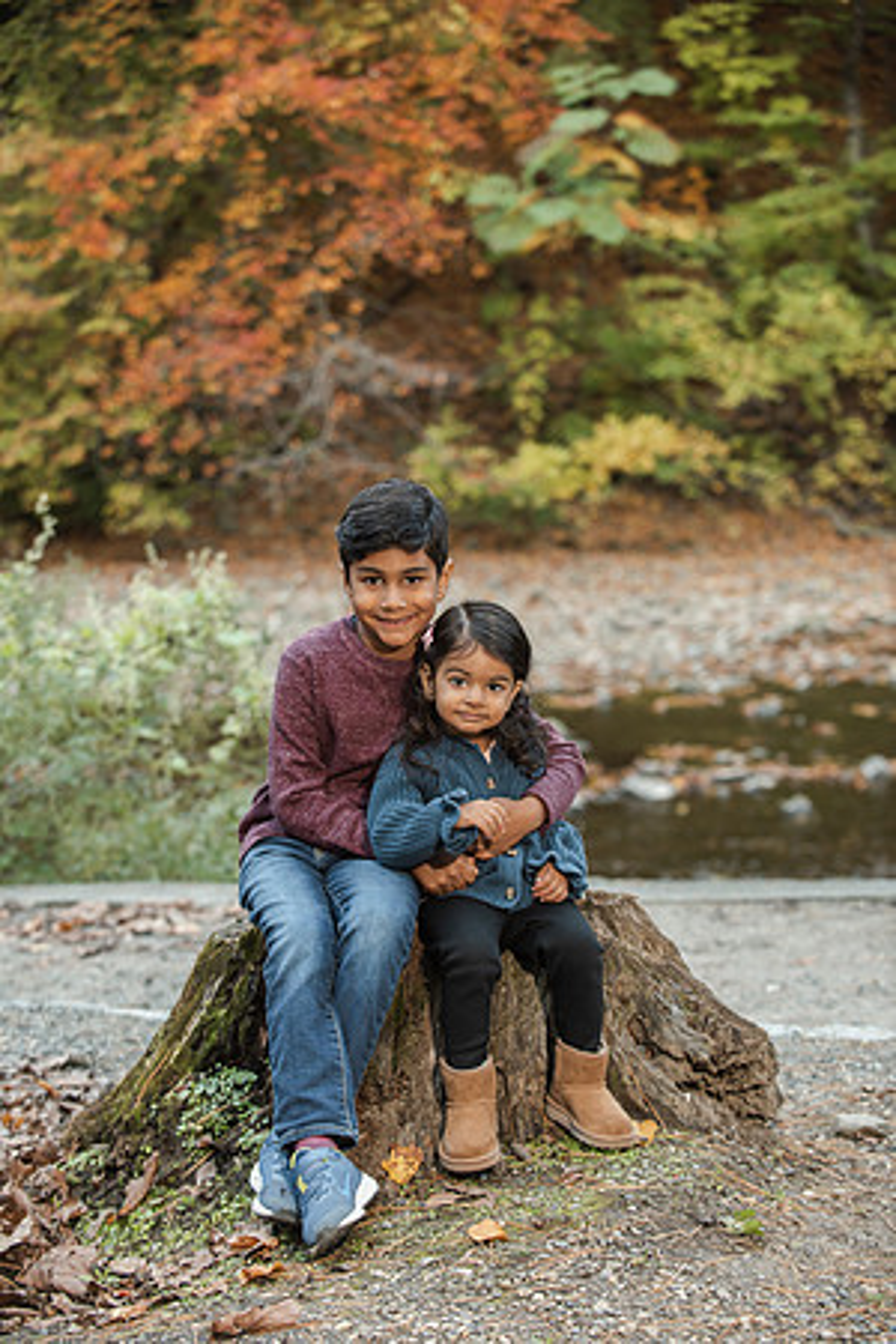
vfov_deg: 25.4
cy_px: 672
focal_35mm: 80
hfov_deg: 17.1
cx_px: 448
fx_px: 2986
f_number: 4
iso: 500
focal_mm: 80
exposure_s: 1/125
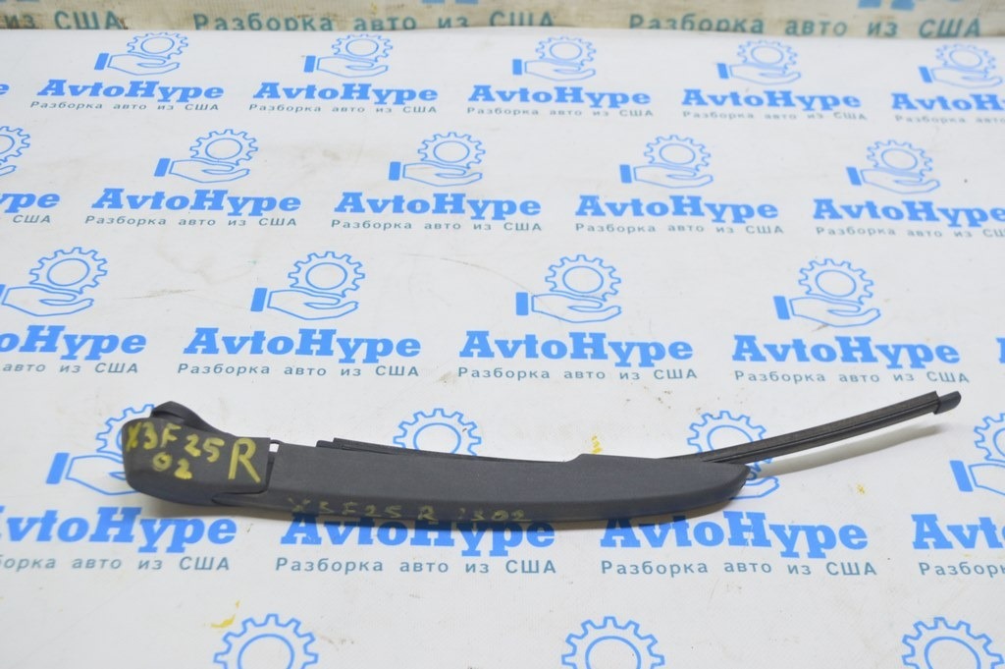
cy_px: 334
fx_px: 1172
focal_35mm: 42
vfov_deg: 31.8
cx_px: 502
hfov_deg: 46.4
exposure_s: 1/20
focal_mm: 28
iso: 400
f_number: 5.6
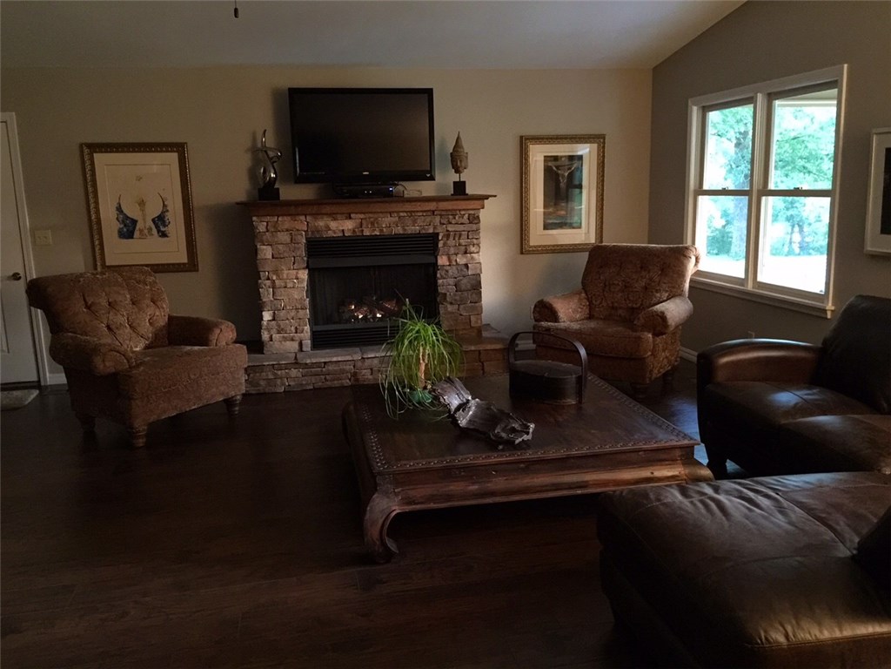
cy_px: 334
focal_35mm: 29
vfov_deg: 48.2
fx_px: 746
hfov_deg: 61.7
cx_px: 446
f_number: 2.2
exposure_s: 1/4
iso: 250
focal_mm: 4.15
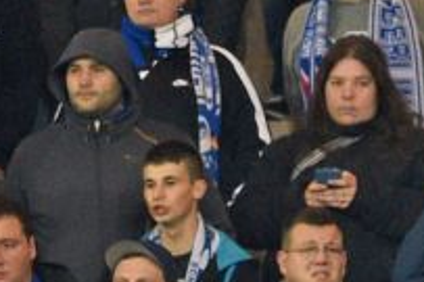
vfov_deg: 0.5
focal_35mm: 2953
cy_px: 909
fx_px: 34751
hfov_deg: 0.7
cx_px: 952
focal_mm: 400
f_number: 4
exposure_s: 1/400
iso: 2500
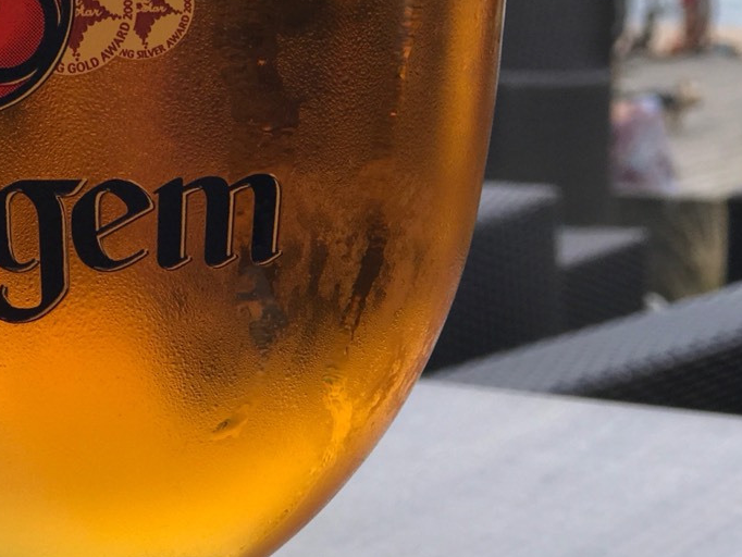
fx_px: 2509
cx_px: 226
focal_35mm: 117
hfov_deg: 16.8
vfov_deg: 12.7
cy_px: 184
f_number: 2.8
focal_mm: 6.6
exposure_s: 1/280
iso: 20
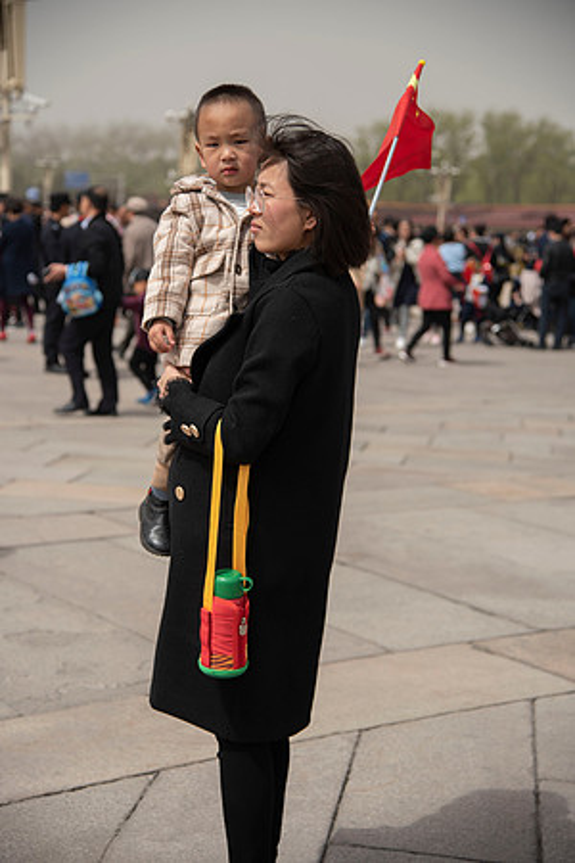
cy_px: 432
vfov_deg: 30.5
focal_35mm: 66
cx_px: 288
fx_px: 1581
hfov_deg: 20.6
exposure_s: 1/1250
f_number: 4
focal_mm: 66
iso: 100
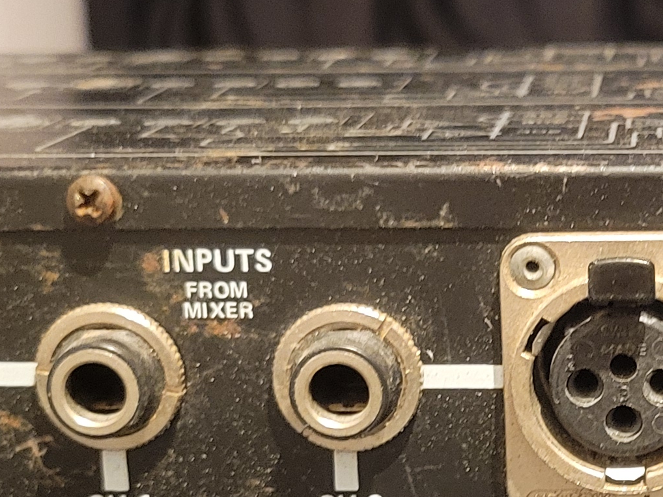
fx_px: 1972
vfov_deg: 14.2
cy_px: 436
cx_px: 619
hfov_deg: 18.7
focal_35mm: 103
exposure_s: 1/25
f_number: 1.8
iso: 500
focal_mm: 5.4
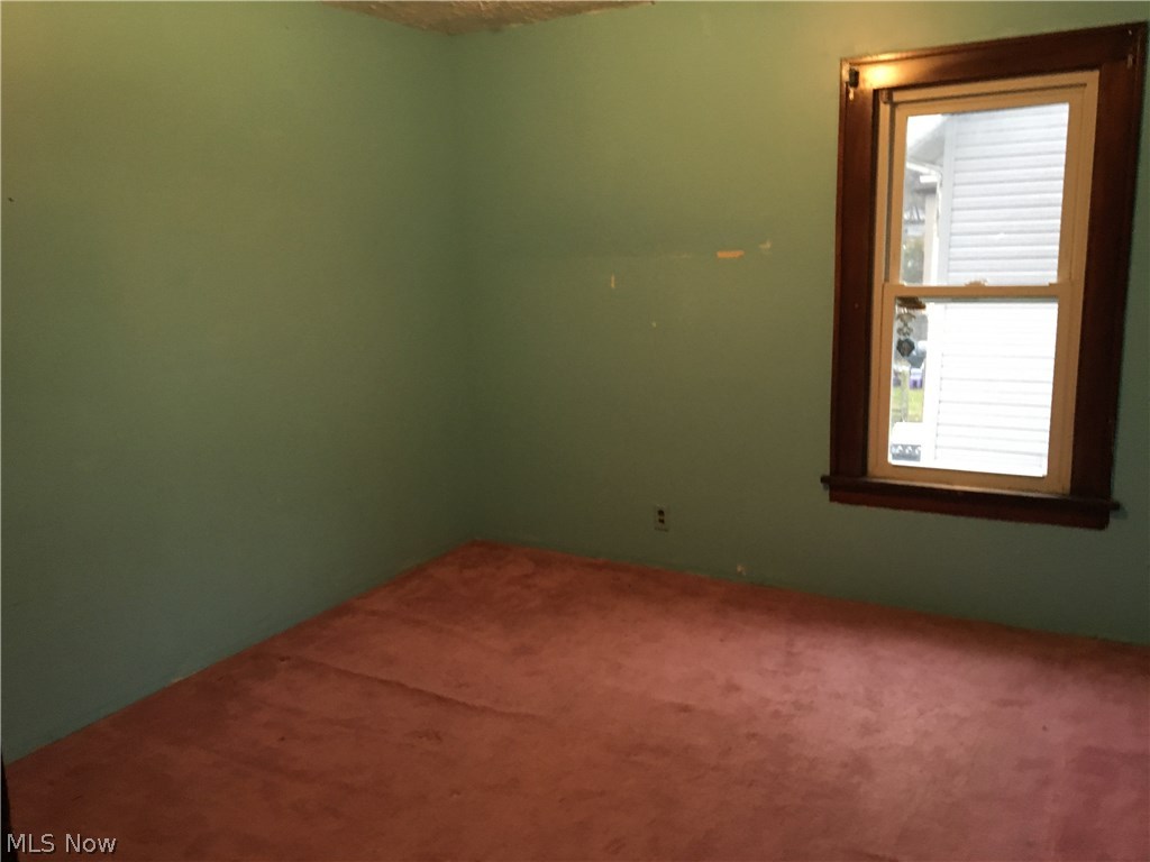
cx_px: 575
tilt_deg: -10.6
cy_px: 431
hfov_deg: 61.7
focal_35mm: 29
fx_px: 963
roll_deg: +2.1
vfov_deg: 48.2
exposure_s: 1/24
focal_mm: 4.15
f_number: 2.2
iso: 200
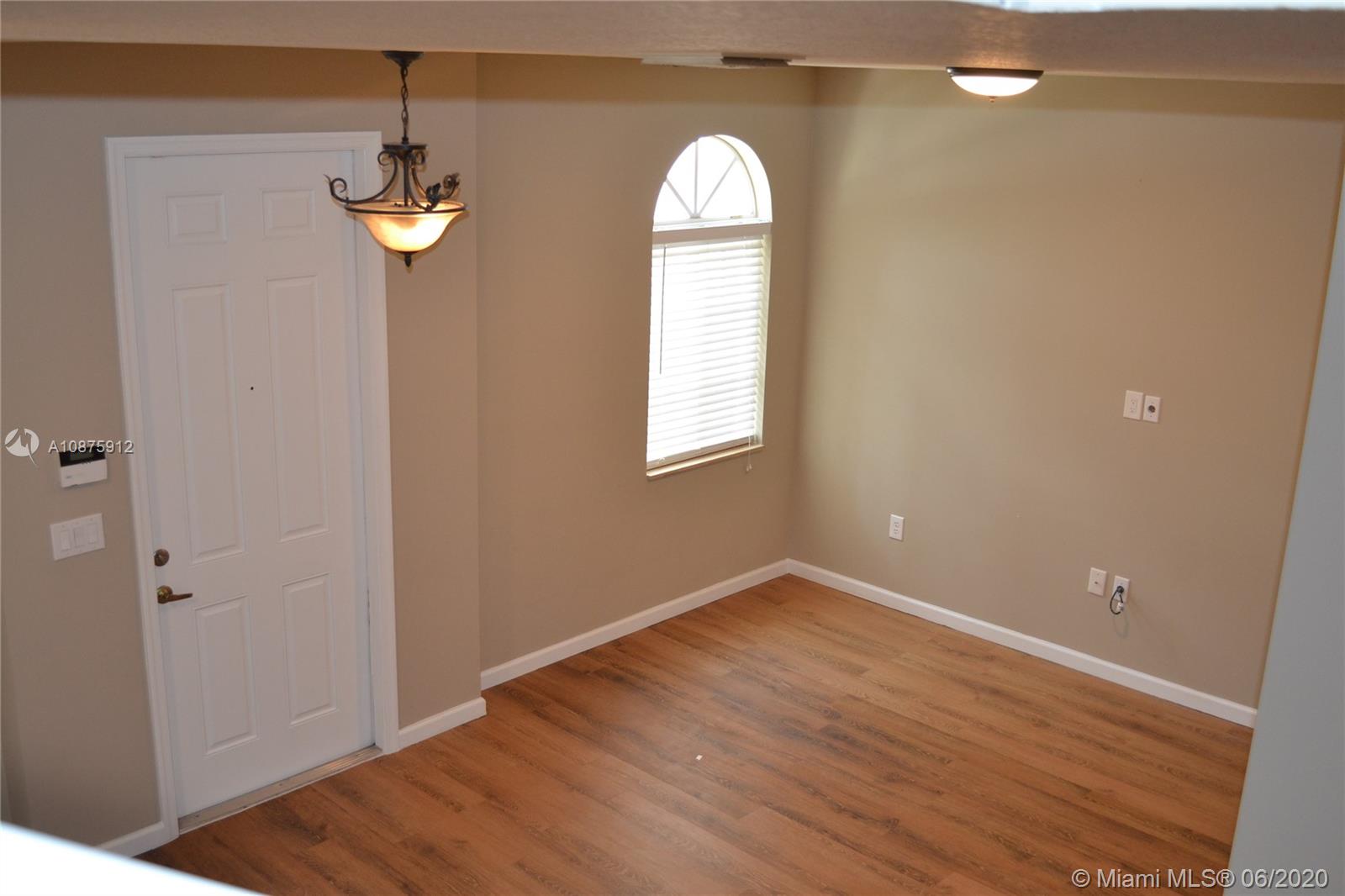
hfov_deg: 57.2
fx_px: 1233
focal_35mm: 33
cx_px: 672
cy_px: 448
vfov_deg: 40.0
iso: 640
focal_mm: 22
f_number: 4
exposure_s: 1/60
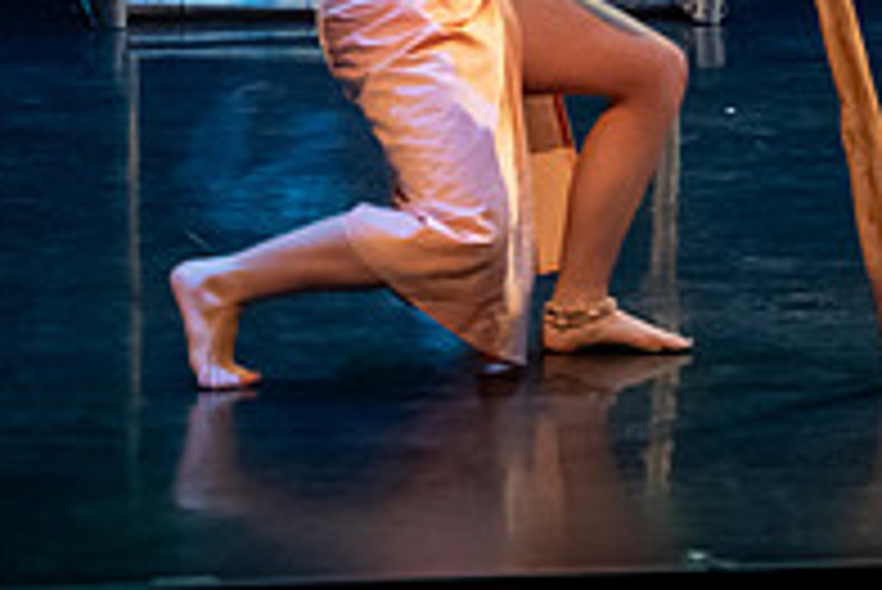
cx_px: 1016
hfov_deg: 8.6
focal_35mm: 238
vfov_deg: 5.7
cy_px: -227
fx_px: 5835
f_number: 3.2
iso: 4000
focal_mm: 72
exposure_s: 1/400
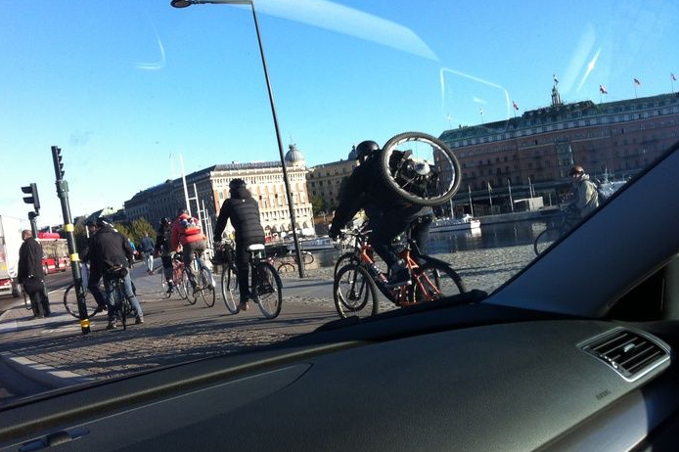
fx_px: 716
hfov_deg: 50.7
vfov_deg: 35.0
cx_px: 327
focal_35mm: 38
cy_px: 253
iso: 80
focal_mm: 3.85
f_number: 2.8
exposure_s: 1/444
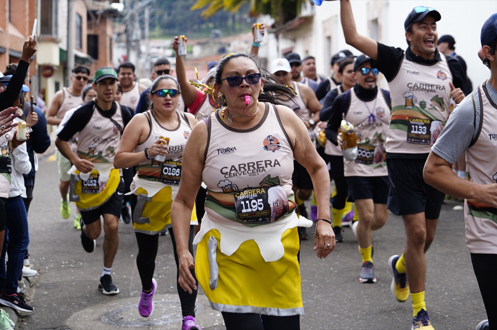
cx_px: 248
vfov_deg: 19.4
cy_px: 165
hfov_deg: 28.9
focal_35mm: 70
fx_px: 966
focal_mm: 70
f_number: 4
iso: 1000
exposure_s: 1/1600
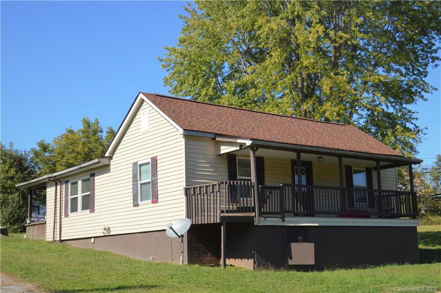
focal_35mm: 46
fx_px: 569
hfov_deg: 42.4
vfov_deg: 28.9
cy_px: 146
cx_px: 220
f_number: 10
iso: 100
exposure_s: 1/200
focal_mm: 31
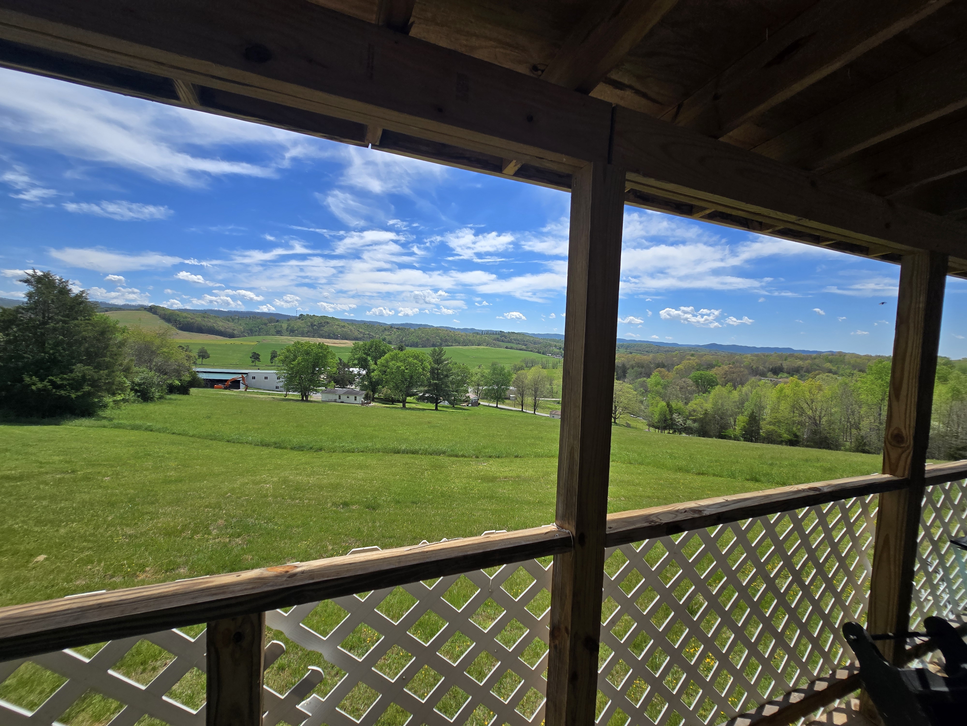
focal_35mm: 13
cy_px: 363
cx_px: 484
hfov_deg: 106.2
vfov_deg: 89.9
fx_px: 363
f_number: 2.2
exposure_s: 1/2701
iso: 50
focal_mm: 2.2
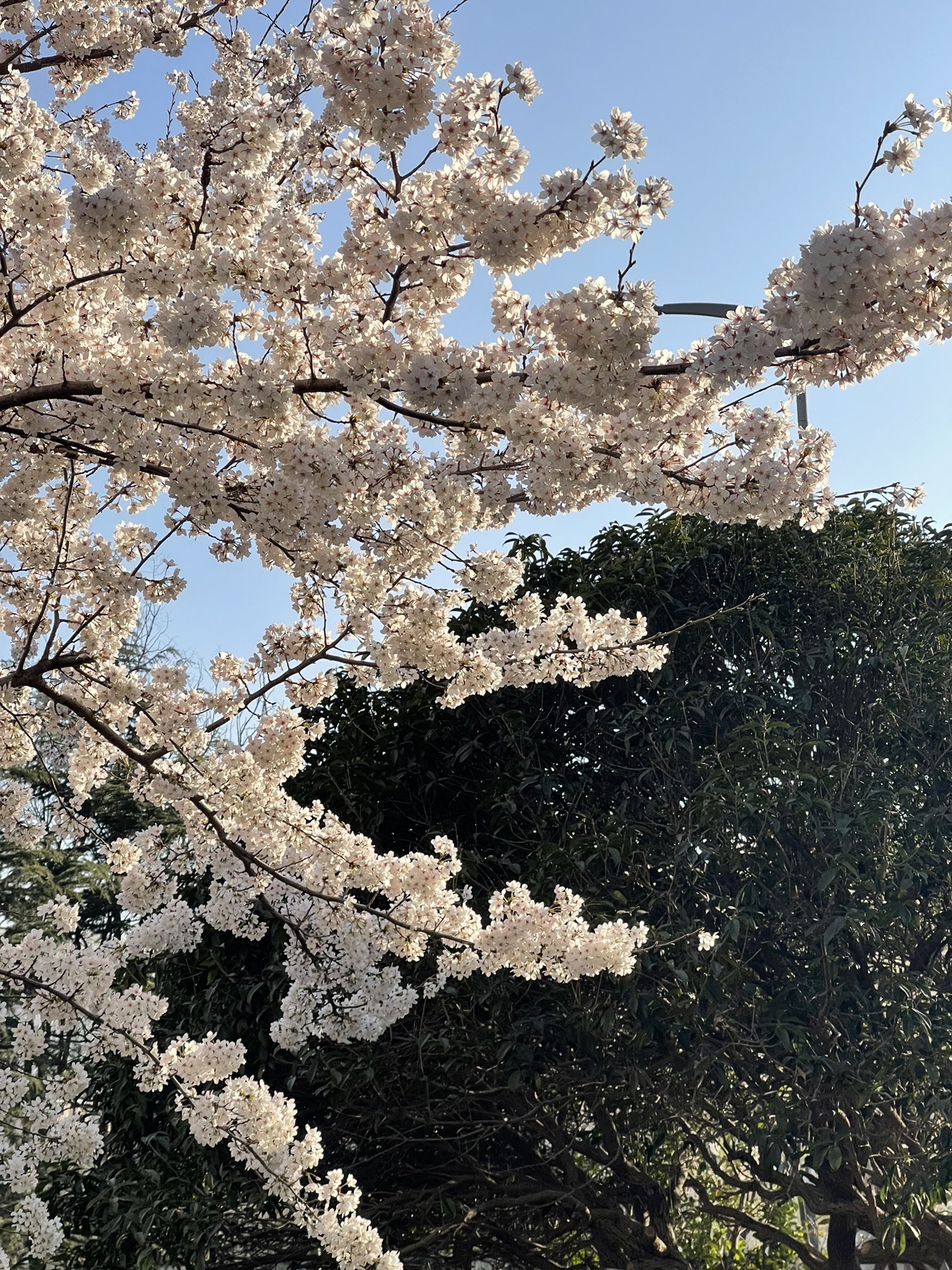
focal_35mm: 64
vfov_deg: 30.3
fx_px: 2347
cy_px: 635
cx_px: 476
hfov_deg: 22.9
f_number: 2.2
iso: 20
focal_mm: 7.5
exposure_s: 1/1085
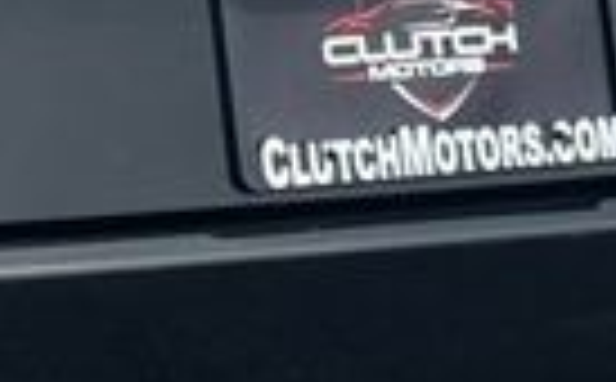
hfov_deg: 5.4
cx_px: -580
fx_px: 6383
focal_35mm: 381
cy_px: 67
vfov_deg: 3.4
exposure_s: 1/2252
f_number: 1.78
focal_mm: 6.76
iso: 64
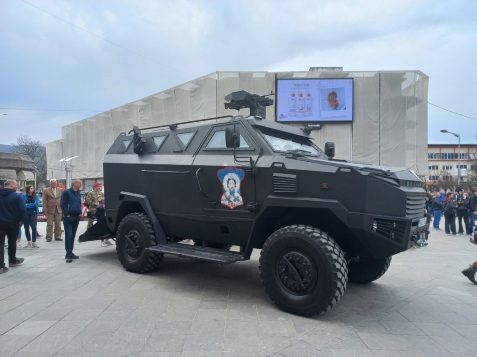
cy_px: 178
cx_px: 238
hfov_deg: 69.4
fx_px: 344
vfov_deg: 54.9
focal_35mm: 25
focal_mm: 4.6
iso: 25
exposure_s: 1/192
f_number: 1.8
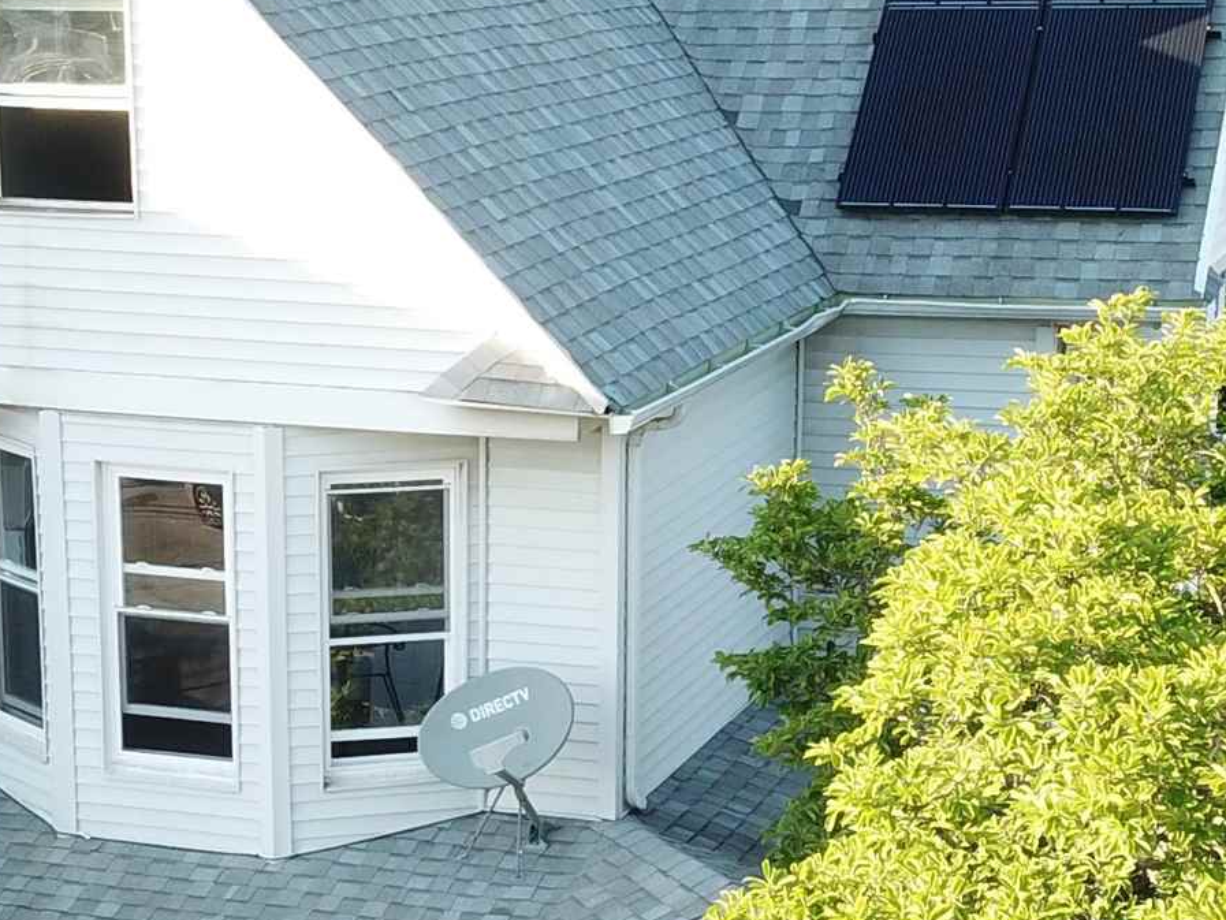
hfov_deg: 22.0
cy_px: 766
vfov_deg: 16.5
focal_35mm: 89
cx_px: 549
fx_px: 3153
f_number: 2.2
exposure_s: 1/228
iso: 100
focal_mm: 4.73
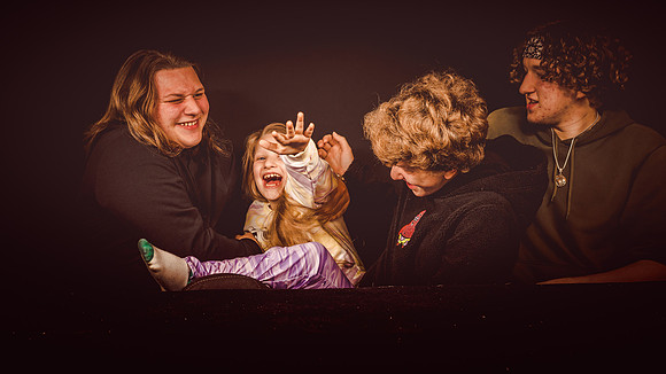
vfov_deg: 19.9
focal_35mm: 61
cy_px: 163
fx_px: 1069
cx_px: 281
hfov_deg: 34.5
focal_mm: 50
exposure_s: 1/80
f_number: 4
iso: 100
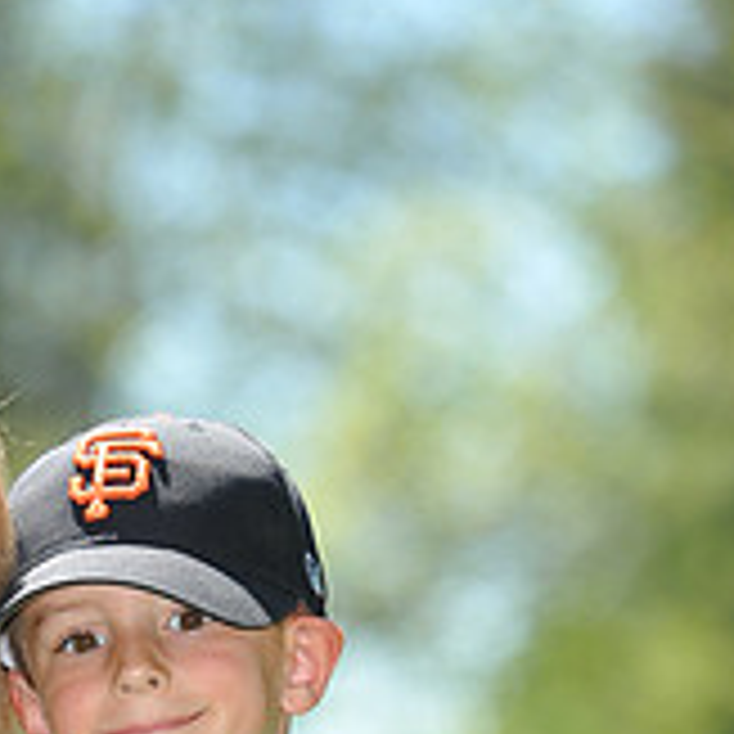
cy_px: 1063
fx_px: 9452
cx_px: -23
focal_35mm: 394
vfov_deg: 4.4
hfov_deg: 4.4
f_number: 4
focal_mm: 130
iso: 200
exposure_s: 1/800
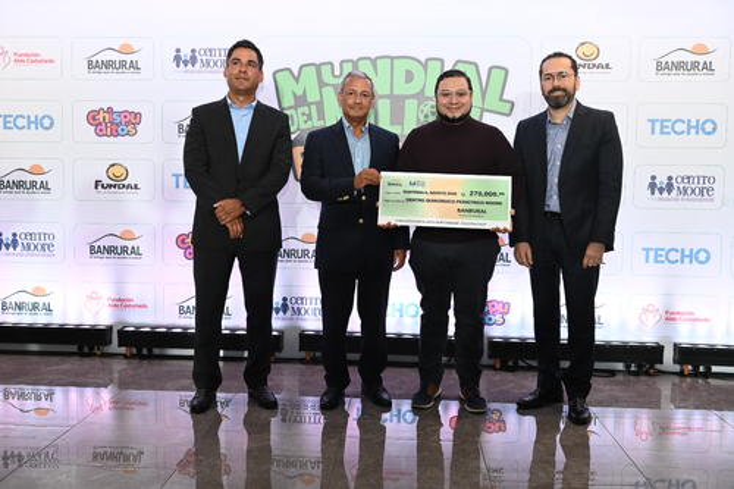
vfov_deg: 38.9
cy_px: 244
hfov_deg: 55.8
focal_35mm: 34
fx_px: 693
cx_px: 367
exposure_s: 1/100
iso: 640
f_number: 5.6
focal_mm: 34
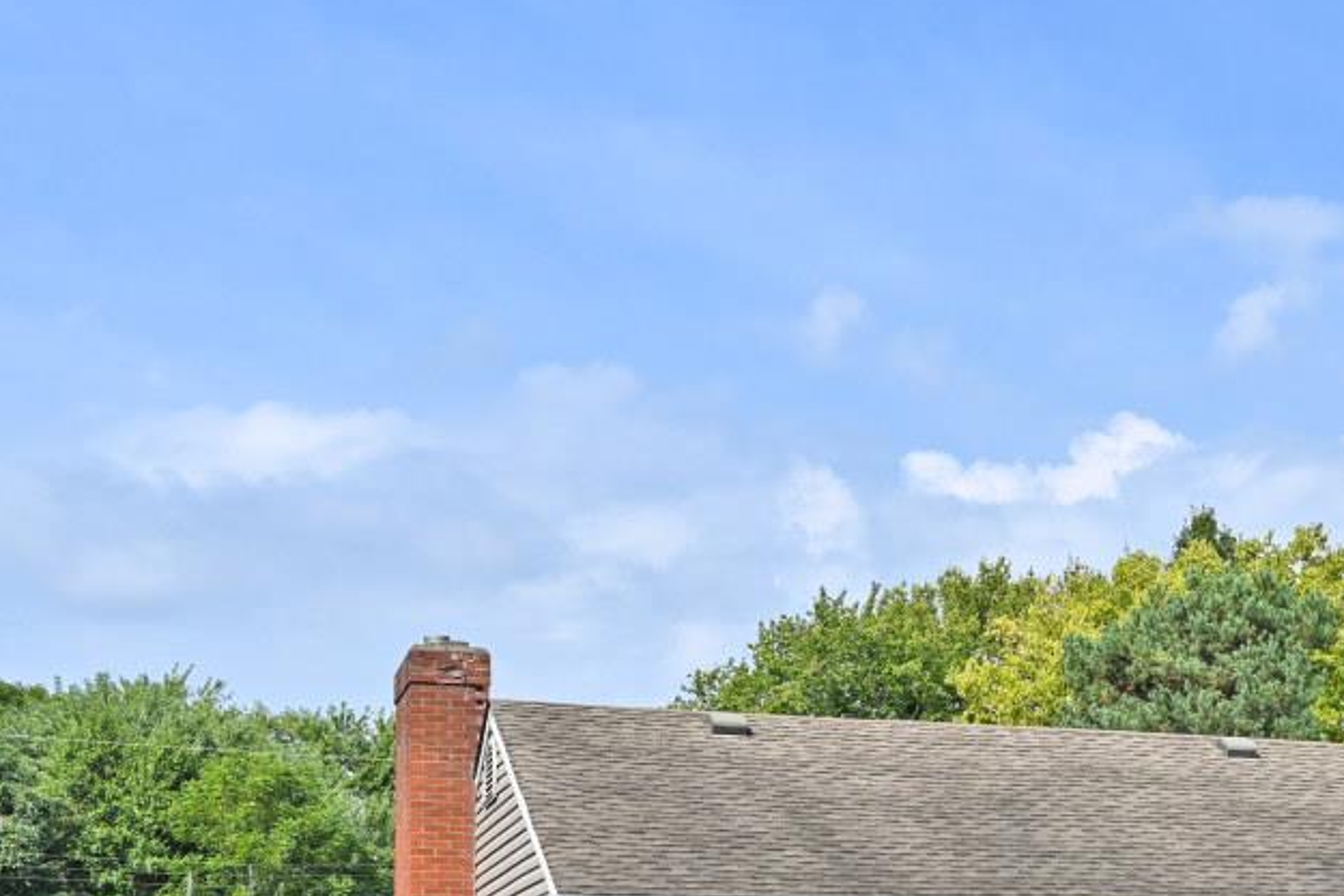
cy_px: 995
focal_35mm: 72
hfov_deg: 25.6
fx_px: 2688
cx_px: 1542
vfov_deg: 18.2
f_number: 7.1
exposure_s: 1/400
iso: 100
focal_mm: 30
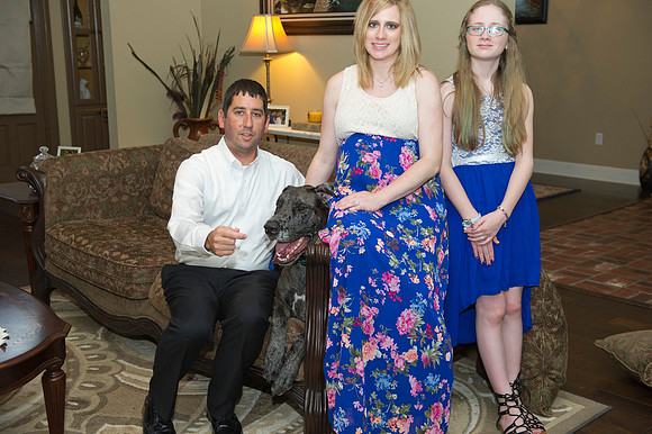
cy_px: 217
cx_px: 326
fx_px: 869
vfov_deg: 28.0
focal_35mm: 48
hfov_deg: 41.1
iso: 1600
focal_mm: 48
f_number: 4
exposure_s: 1/160
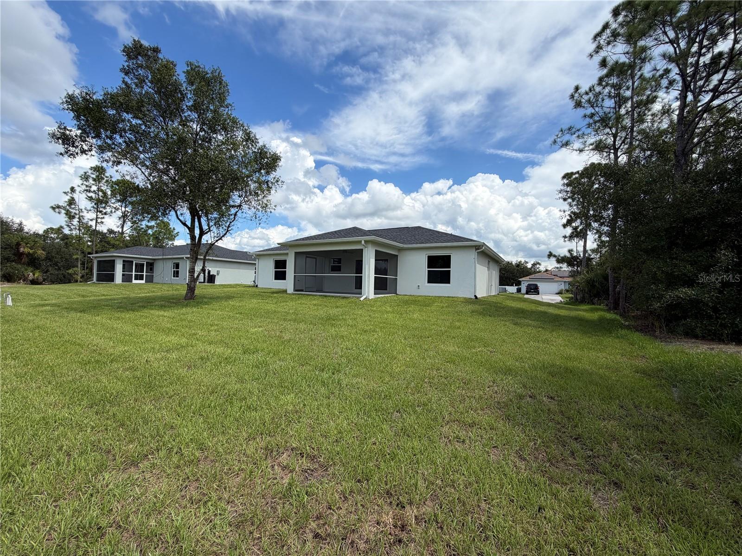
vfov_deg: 85.7
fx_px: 300
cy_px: 278
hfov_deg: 102.1
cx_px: 371
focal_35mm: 14
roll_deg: -1.7
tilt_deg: +0.8
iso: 20
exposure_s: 1/914
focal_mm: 2.22
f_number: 2.2
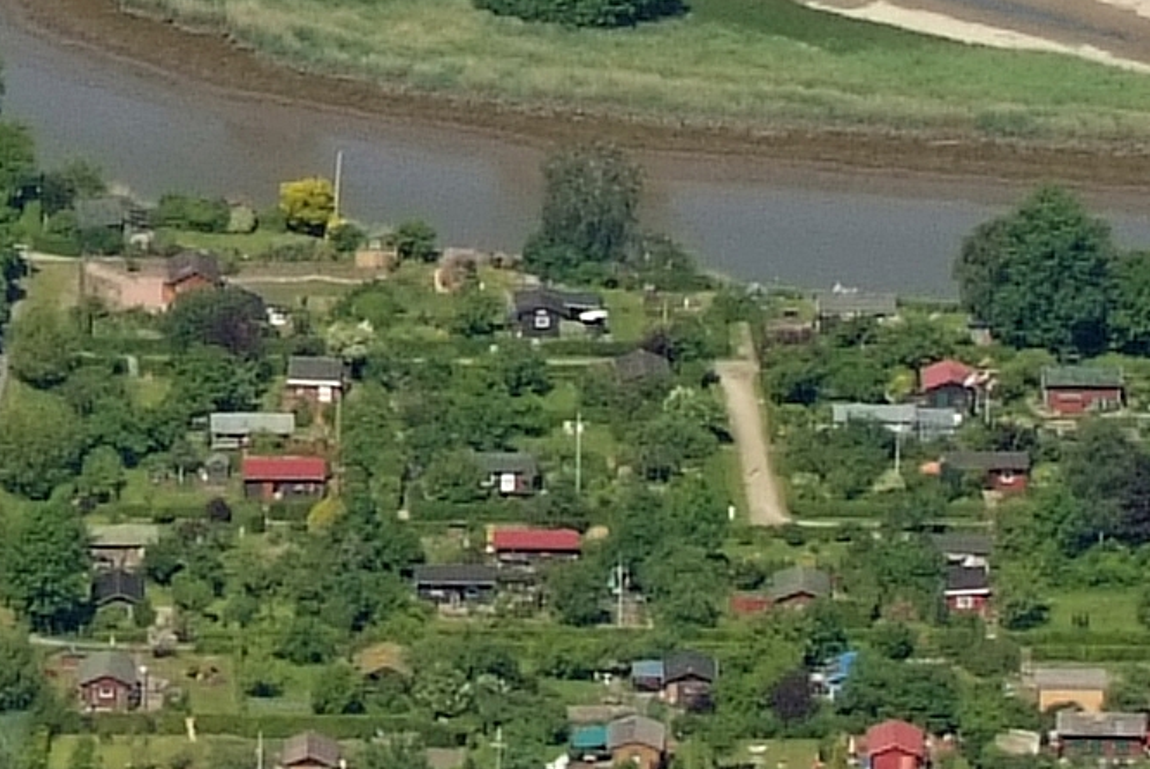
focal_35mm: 672
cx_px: -341
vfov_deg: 2.1
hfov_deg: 3.1
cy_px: 247
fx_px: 21490
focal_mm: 70
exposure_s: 1/1600
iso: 500
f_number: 6.3
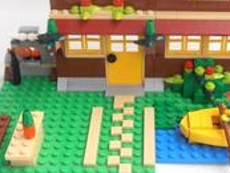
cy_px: 61
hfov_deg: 25.2
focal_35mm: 77
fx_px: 512
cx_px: 157
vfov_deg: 19.1
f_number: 3.9
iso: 125
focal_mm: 6.61
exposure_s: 1/30
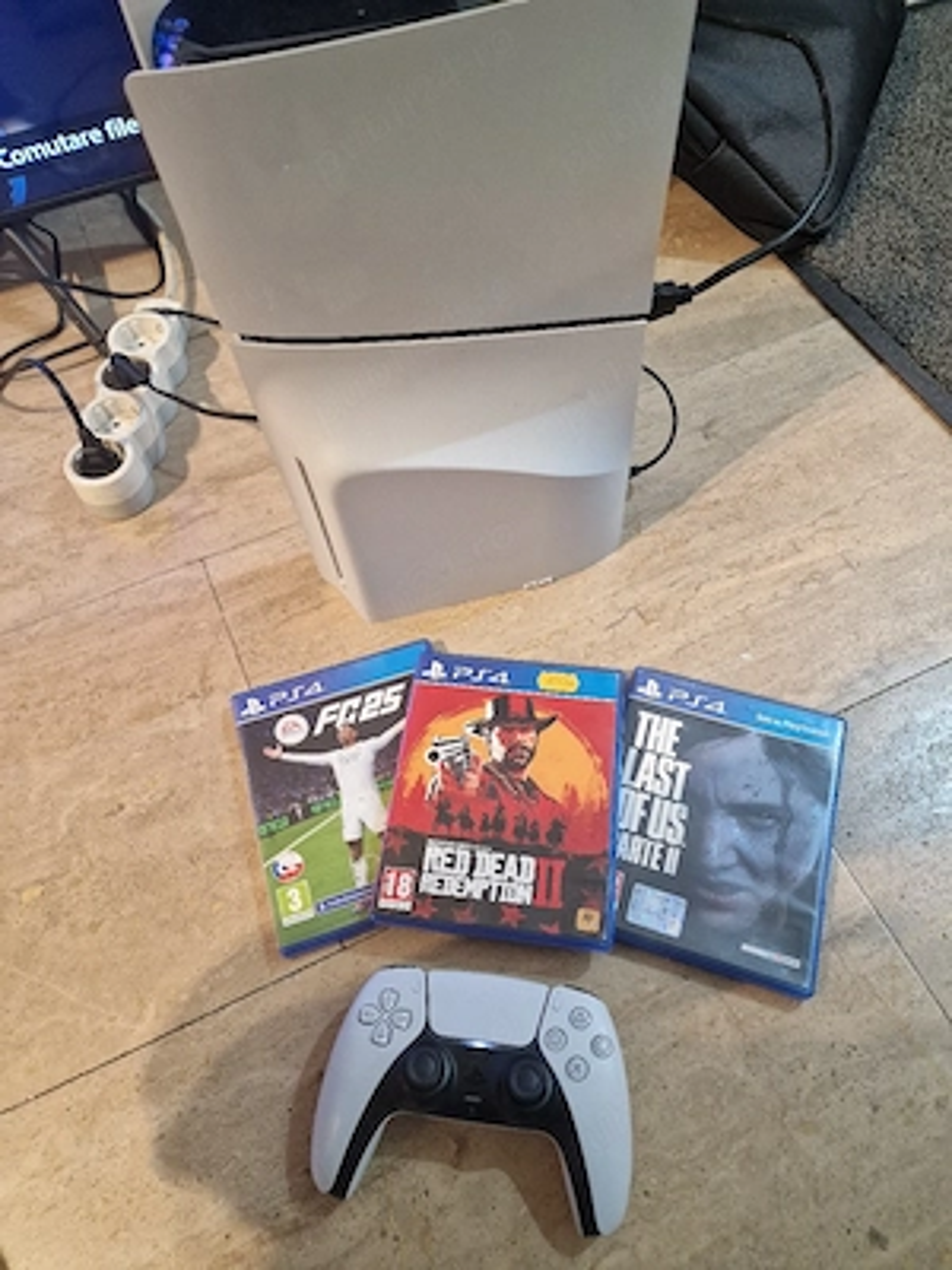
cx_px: 476
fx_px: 843
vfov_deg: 73.9
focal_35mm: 23
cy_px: 635
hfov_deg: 58.9
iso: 640
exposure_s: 1/50
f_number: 1.8
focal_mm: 6.4
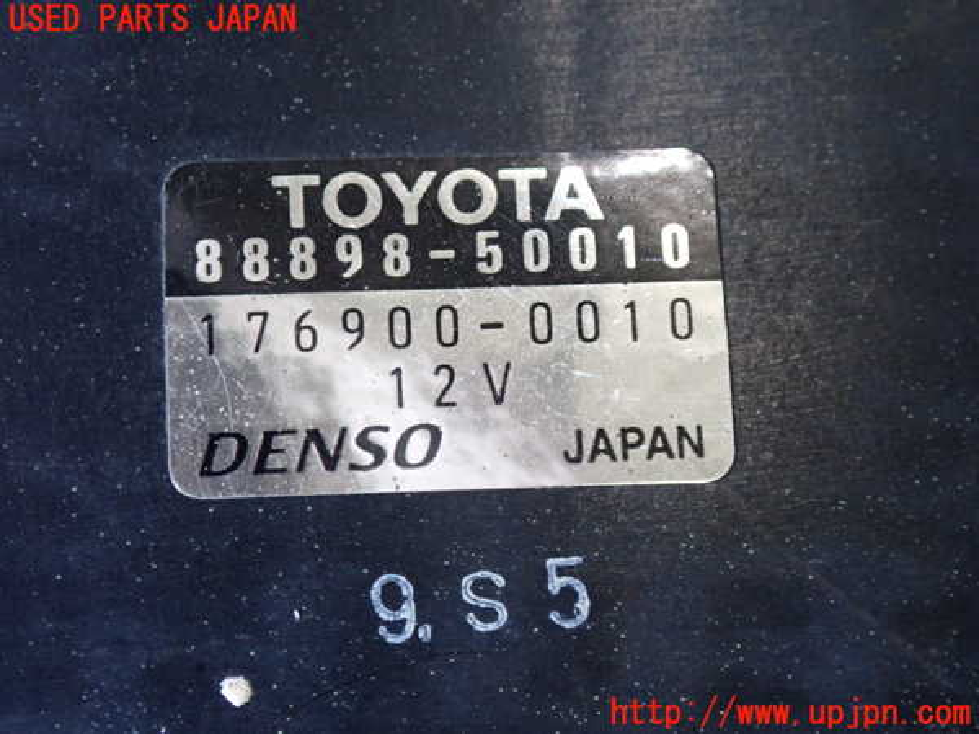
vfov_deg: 14.8
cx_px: 490
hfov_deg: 19.6
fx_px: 2828
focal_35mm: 100
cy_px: 367
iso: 800
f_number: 4.9
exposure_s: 1/60
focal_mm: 18
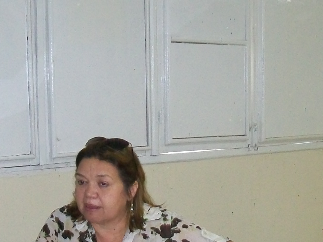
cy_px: 247
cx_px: 176
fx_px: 840
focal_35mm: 90
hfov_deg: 21.8
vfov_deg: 16.1
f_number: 2.7
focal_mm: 6.1
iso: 160
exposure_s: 1/60
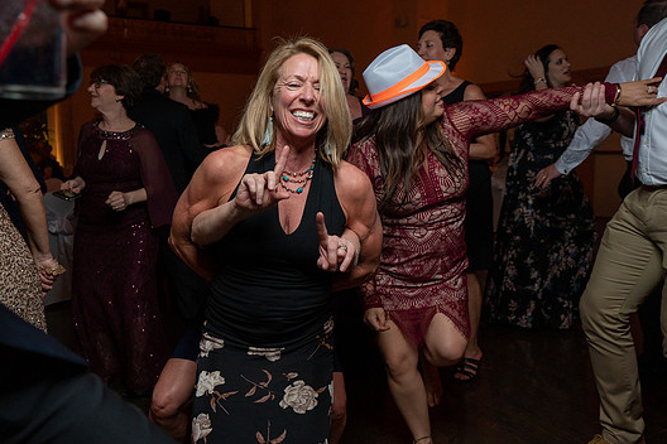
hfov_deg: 60.3
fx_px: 574
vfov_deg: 42.3
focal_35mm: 31
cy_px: 205
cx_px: 318
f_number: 4
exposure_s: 1/200
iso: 2000
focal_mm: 28
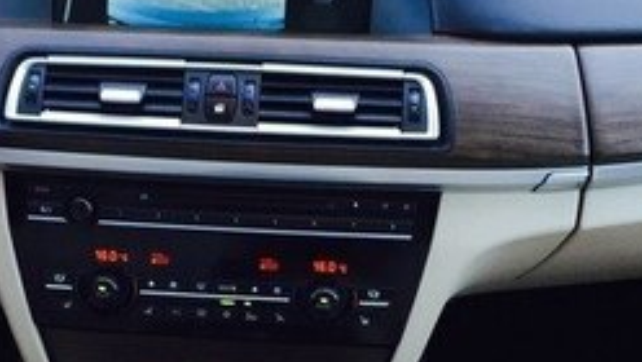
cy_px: 451
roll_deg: +0.5
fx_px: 1431
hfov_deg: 25.1
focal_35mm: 84
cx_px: 207
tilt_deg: -37.9
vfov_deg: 13.9
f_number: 2.2
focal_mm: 4.15
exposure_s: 1/50
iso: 40
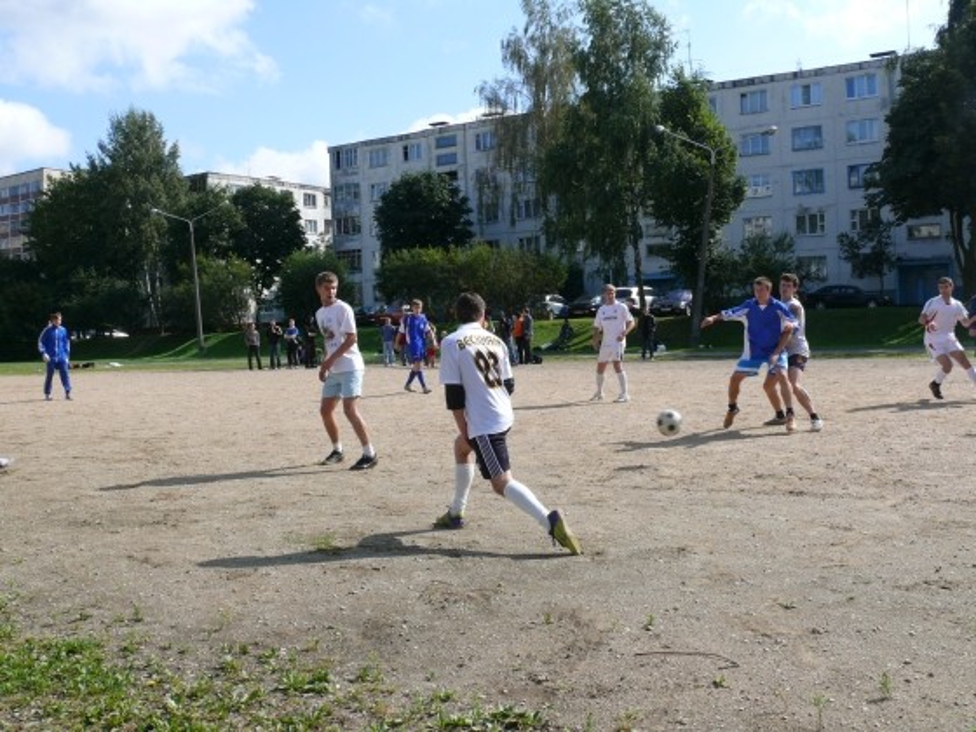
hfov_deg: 52.6
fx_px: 987
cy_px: 366
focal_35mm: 35
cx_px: 488
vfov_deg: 40.7
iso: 100
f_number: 5.6
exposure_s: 1/400
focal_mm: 7.4
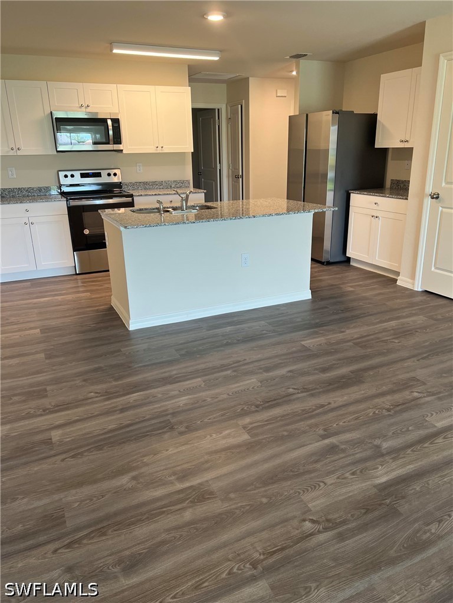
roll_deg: +1.0
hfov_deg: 53.1
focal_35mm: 26
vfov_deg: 67.3
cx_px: 226
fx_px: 454
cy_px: 302
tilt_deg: -18.9
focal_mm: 5.7
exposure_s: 1/120
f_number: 1.5
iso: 125
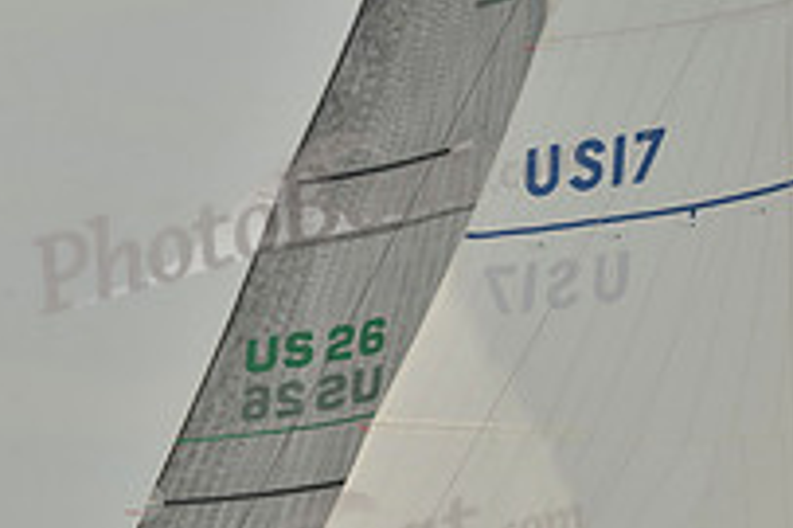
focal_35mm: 630
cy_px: 722
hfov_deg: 3.3
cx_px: 789
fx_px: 13866
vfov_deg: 2.2
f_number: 11
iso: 280
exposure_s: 1/800
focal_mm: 220
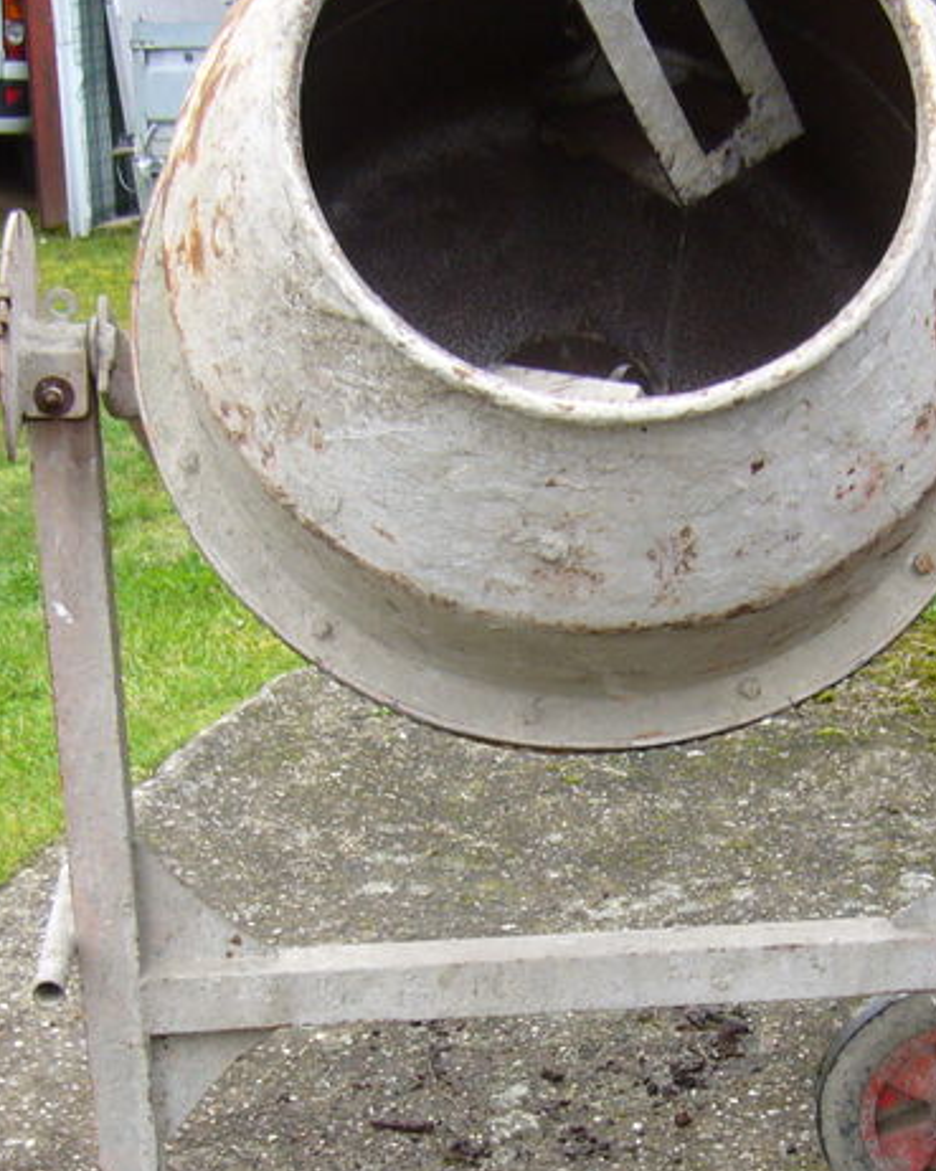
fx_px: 2565
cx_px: 596
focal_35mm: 74
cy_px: 733
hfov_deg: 20.6
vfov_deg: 25.7
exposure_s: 1/100
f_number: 2.8
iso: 100
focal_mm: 5.8
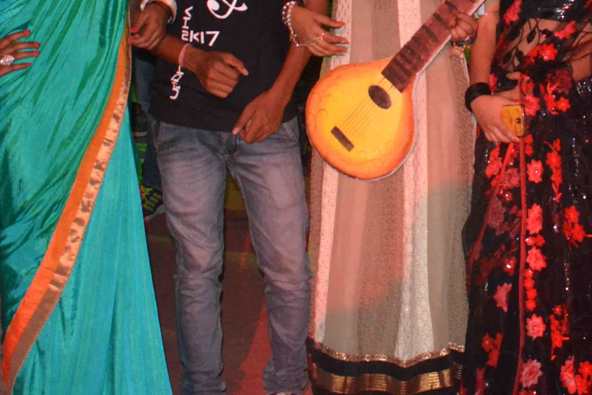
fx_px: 1320
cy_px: -27
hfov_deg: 24.7
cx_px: 513
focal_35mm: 80
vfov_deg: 16.5
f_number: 3.8
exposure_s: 1/60
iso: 3200
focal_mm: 21
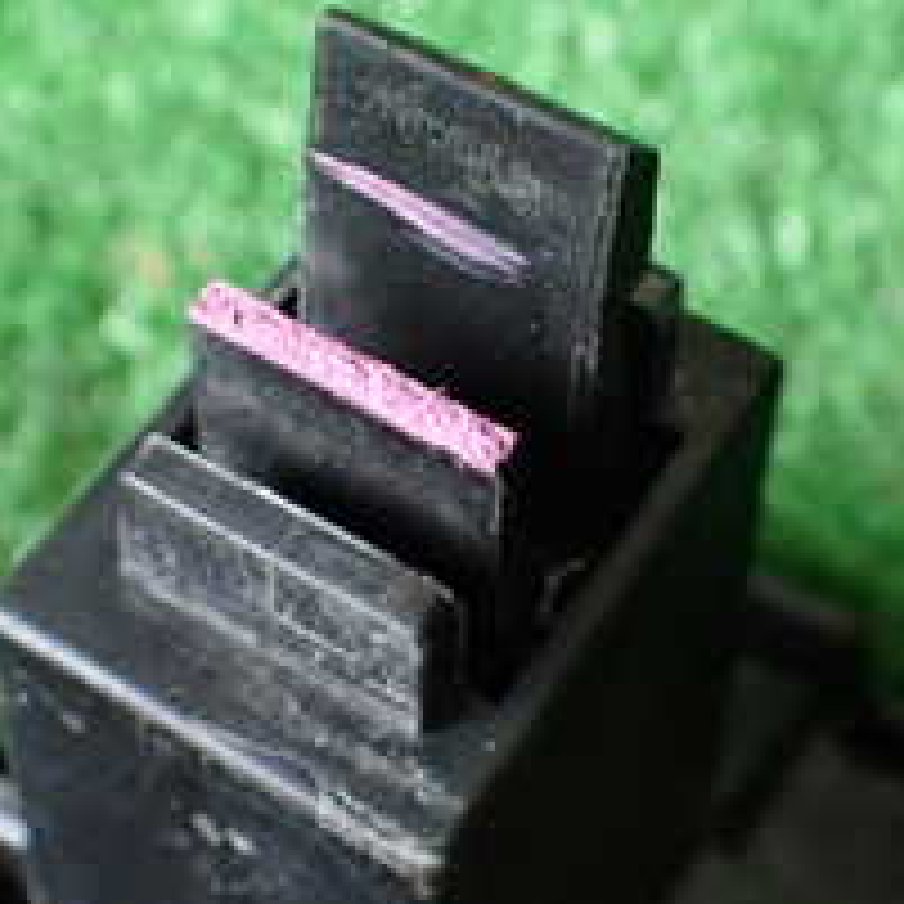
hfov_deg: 21.9
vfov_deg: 21.9
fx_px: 2334
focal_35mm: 79
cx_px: 477
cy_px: 400
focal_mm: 5.4
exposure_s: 1/125
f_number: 2.3
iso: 800
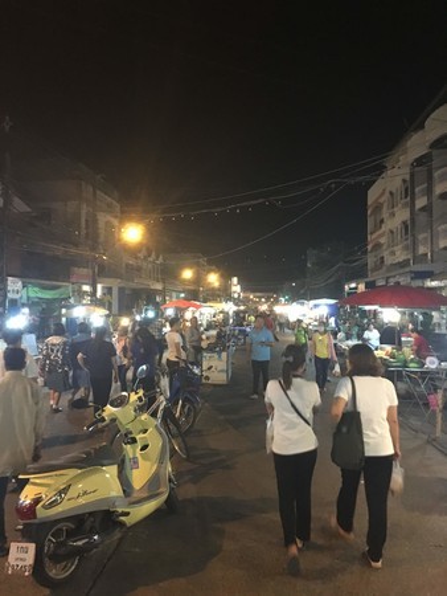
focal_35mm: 29
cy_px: 298
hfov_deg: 48.3
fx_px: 499
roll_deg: +0.6
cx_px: 224
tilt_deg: +1.9
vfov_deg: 61.6
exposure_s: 1/17
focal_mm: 4.15
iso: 320
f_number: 2.2
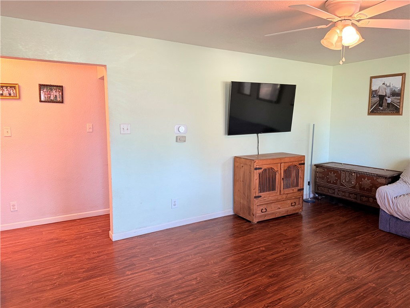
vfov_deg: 56.8
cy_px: 154
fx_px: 284
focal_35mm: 24
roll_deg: -0.1
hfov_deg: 71.6
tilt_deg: -7.2
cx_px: 205
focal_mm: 6.76
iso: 320
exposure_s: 1/60
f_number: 1.78
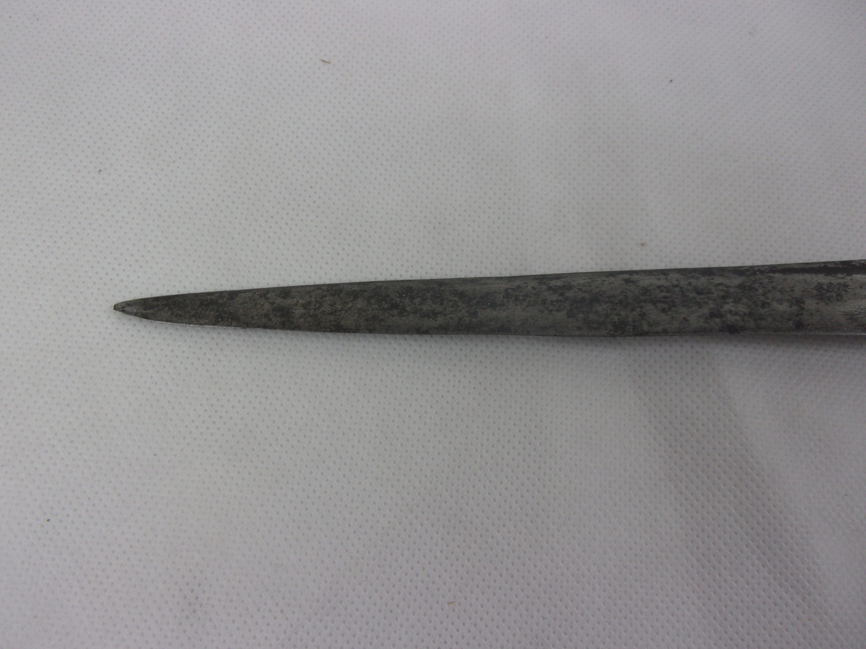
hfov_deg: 63.4
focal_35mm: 28
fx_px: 700
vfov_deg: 49.7
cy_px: 324
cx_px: 433
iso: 80
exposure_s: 1/38
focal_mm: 5.1
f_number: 3.9
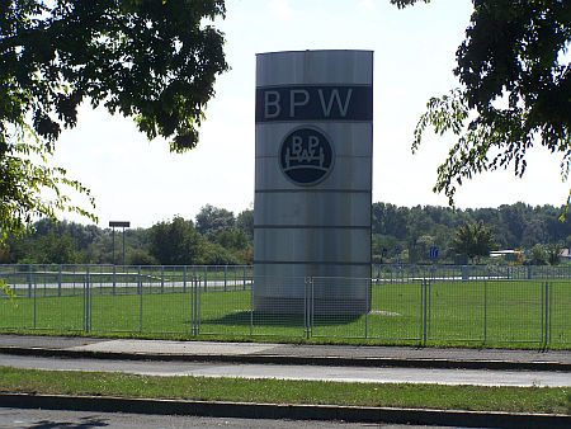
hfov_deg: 18.7
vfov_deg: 14.1
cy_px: 214
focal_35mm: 105
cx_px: 286
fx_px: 1733
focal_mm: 17.5
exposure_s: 1/640
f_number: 4.5
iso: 64
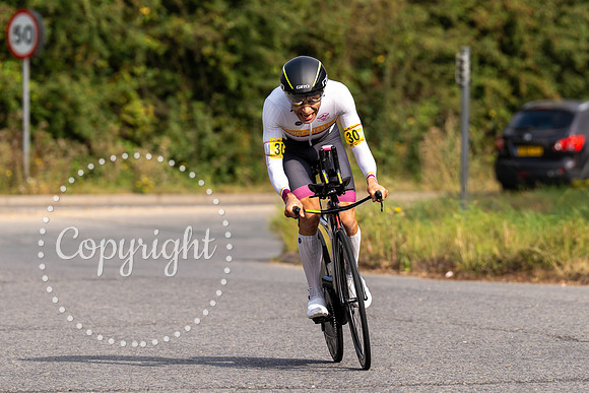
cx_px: 296
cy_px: 156
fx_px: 5132
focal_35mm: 314
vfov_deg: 4.4
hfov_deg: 6.6
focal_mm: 200
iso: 125
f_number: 4
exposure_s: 1/1000
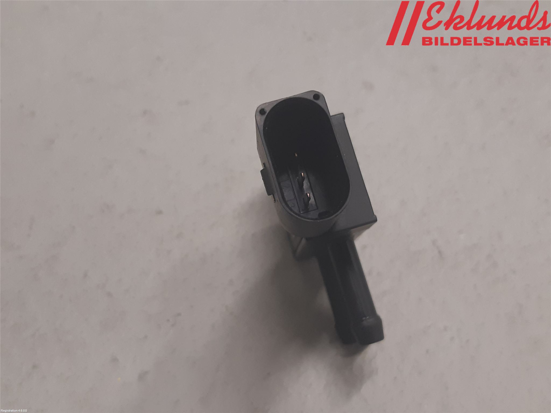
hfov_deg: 67.3
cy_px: 206
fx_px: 414
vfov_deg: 53.1
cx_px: 276
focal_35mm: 26
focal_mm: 3.93
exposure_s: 1/50
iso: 125
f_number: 1.7
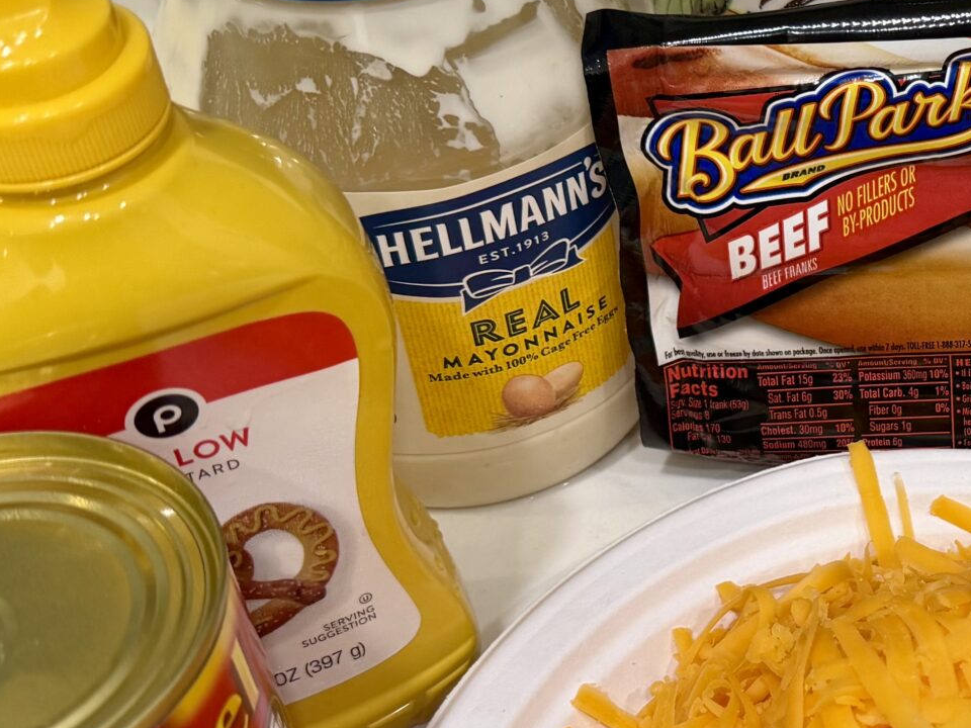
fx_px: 1795
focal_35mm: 64
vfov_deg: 22.9
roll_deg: -3.0
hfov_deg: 27.9
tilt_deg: -43.5
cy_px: 365
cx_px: 1032
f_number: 1.78
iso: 125
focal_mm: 6.76
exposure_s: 1/60
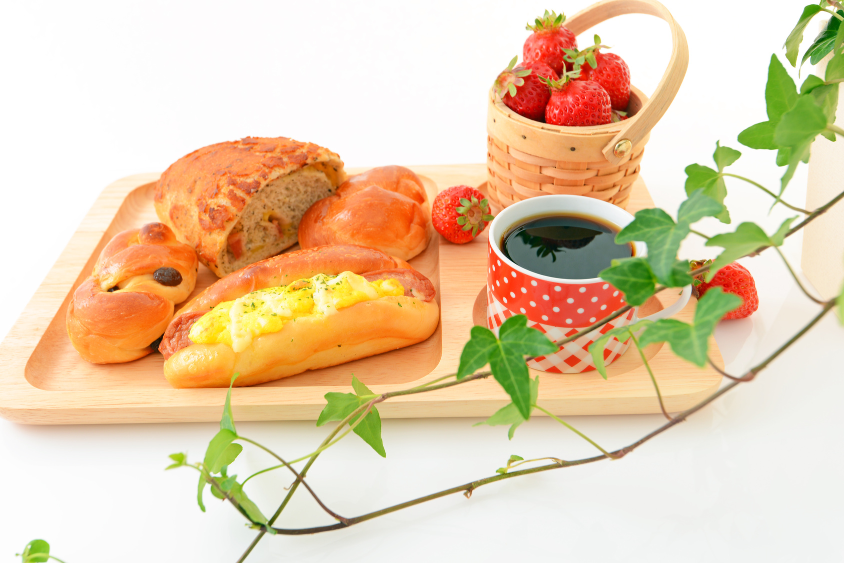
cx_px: 422
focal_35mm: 35
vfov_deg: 37.9
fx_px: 821
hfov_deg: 54.4
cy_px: 282
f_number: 8
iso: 125
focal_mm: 35
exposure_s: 1/100
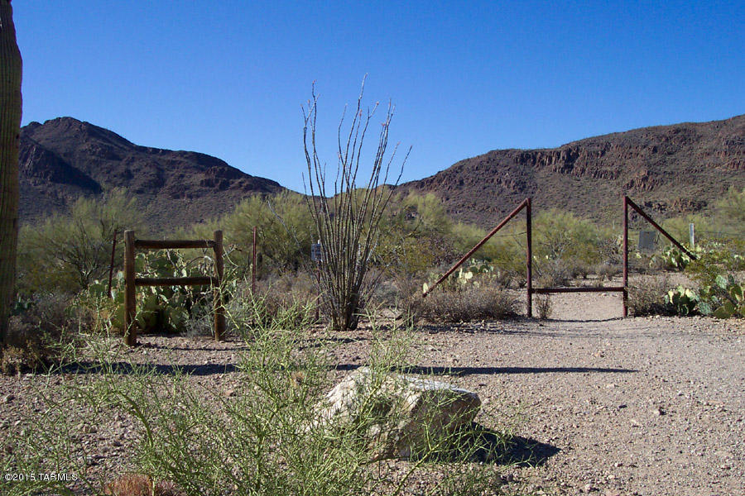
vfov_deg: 35.1
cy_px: 248
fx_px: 786
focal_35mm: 38
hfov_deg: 50.7
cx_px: 372
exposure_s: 1/700
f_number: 4.8
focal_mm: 8
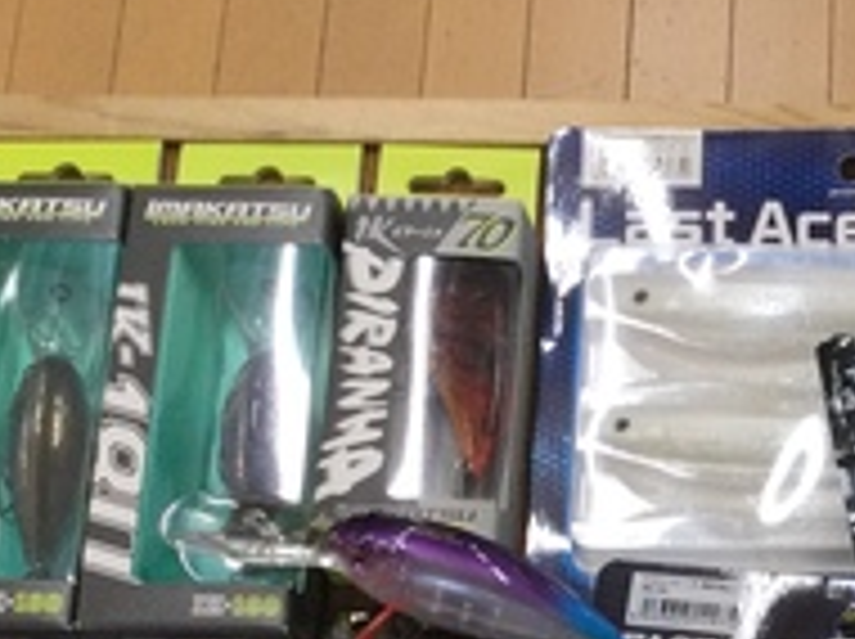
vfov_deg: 14.3
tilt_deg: -71.5
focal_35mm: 98
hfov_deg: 18.7
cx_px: 1094
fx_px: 2418
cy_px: 868
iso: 32
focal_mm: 3.3
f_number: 2.4
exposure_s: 1/30
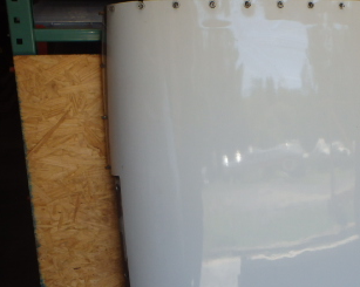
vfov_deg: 26.1
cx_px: 278
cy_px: 237
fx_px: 607
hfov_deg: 32.3
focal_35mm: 57
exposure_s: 1/200
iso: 125
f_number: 3.9
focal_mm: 5
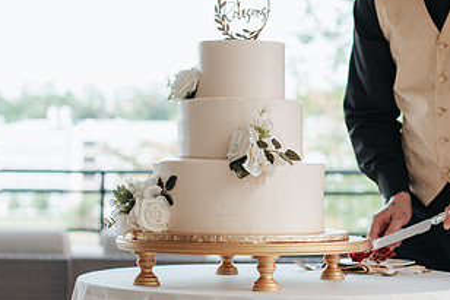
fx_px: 1199
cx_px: 346
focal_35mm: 96
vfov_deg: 14.2
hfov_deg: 21.0
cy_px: 168
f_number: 2.8
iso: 100
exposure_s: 1/160
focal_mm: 50
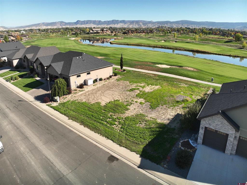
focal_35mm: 24
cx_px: 124
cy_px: 92
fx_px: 171
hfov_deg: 71.6
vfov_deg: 56.8
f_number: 2.8
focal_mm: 12.29
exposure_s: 1/240
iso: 110
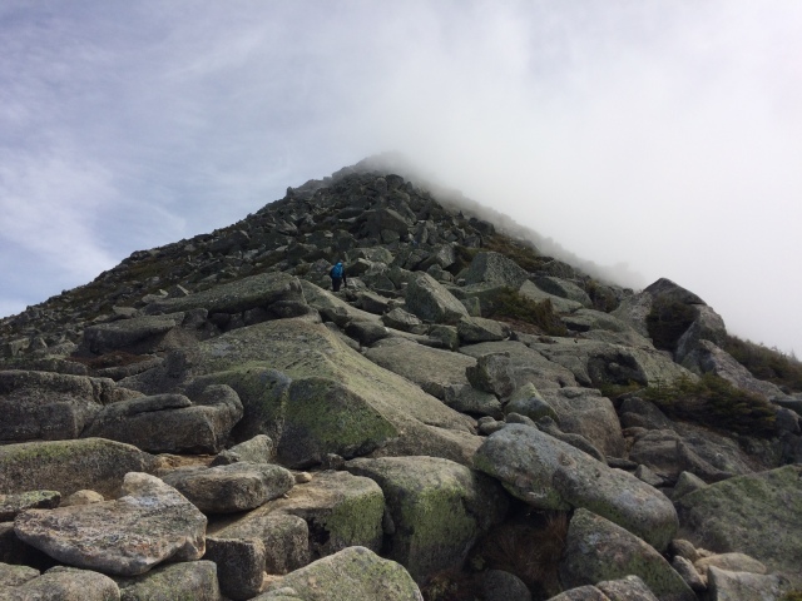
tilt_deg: +13.2
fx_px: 672
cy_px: 300
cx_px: 401
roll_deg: -0.2
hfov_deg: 61.7
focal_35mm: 29
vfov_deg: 48.2
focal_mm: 4.15
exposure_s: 1/5128
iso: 32
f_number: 2.2
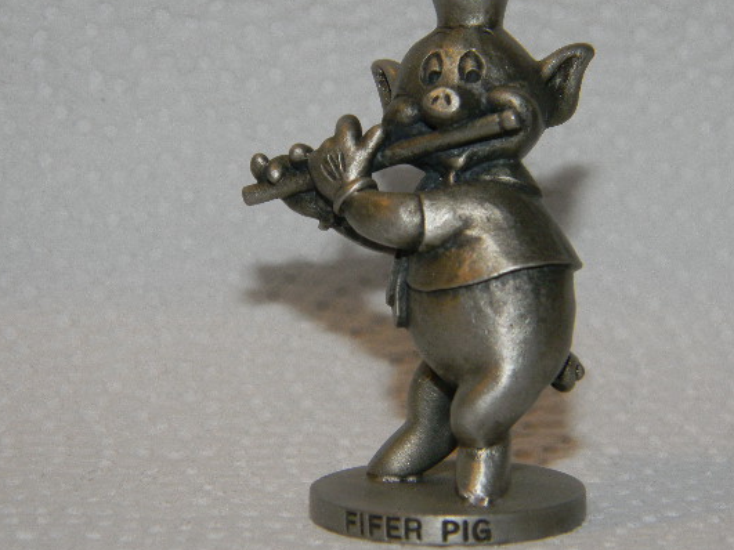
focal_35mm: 100
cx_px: 427
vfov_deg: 14.8
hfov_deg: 19.6
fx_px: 2120
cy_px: 269
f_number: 9
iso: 200
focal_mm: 15.1
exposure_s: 1/30
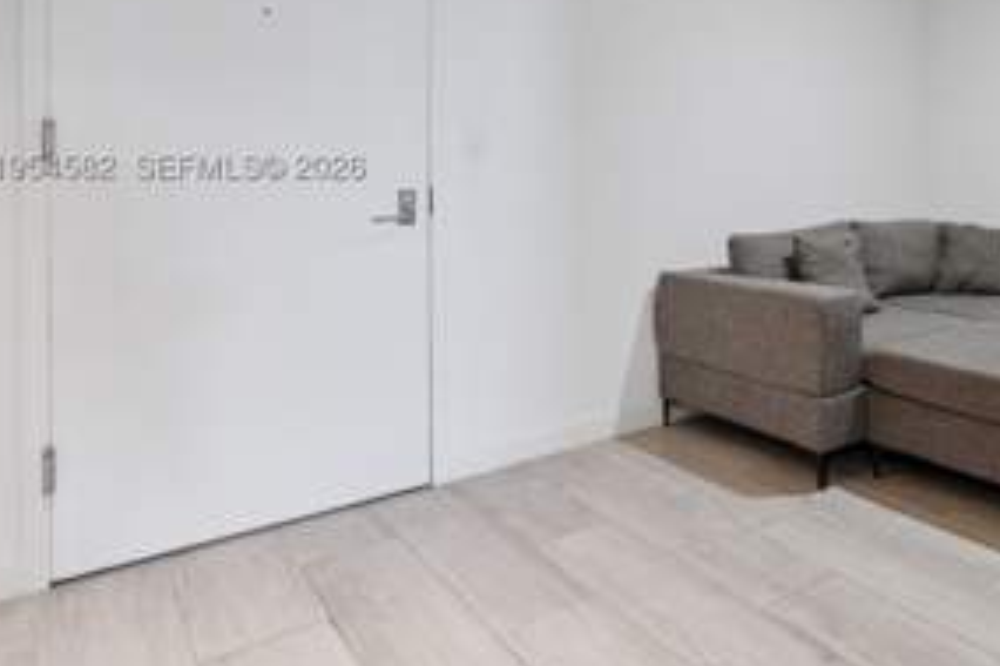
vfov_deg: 46.3
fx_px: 750
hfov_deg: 62.2
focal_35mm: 27
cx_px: 789
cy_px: 171
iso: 800
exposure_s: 1/1.67
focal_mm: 16
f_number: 9
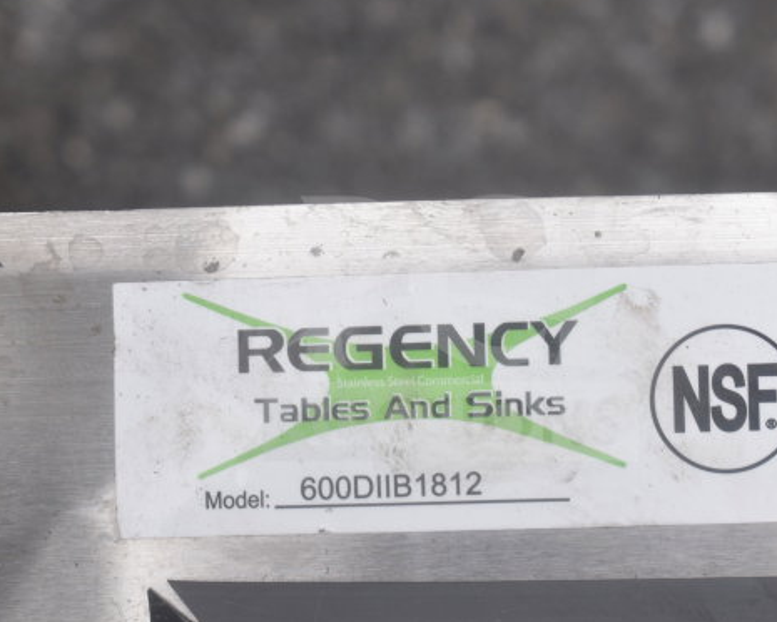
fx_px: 1955
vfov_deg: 18.1
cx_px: 449
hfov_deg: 22.5
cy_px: 329
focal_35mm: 85
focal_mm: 46
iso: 200
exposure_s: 1/160
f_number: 6.3
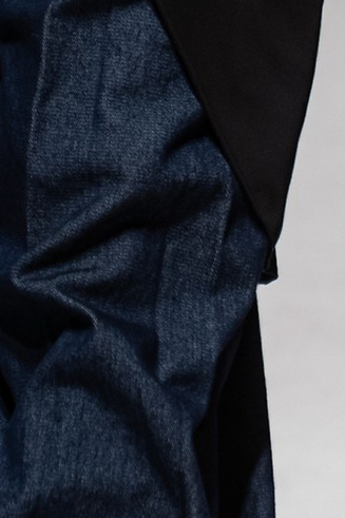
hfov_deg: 1.6
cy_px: -706
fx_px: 12543
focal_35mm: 872
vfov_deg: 2.4
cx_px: -121
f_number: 2.8
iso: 200
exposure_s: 1/320
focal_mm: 111.5
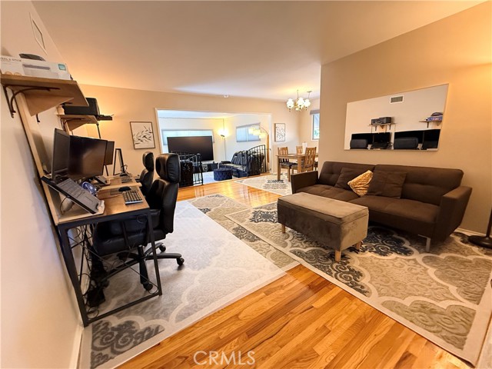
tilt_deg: -12.1
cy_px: 184
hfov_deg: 102.1
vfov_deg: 85.7
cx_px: 246
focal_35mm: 14
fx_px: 199
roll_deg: +3.2
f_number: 2.2
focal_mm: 2.22
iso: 640
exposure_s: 1/60
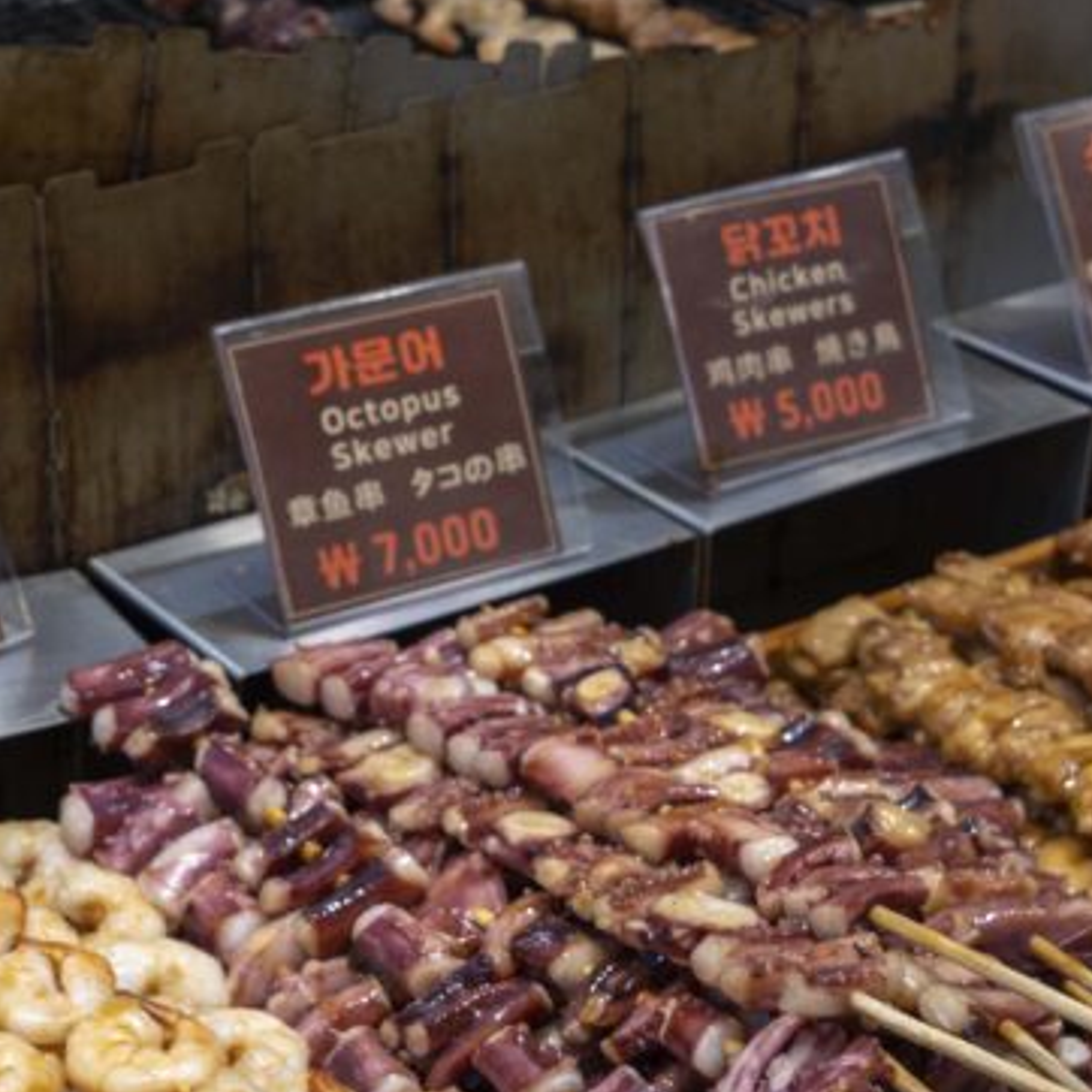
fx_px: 2748
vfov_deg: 22.5
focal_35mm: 77
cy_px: 632
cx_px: 335
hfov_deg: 22.4
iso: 200
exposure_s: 1/60
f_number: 4.5
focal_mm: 32
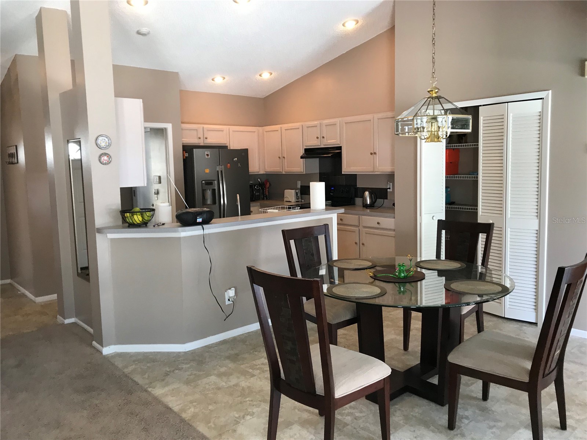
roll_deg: +1.5
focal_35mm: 28
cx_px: 294
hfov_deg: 63.4
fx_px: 475
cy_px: 220
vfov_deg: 49.7
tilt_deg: -8.7
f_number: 1.8
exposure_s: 1/30
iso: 25
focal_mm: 3.99
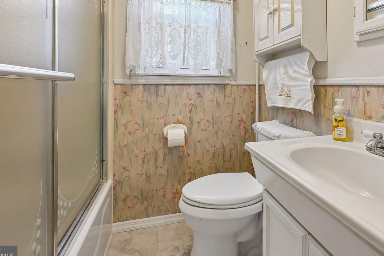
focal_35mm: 19
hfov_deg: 86.3
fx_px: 203
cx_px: 221
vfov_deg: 63.3
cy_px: 91
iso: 400
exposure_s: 1/15
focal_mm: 14
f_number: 11
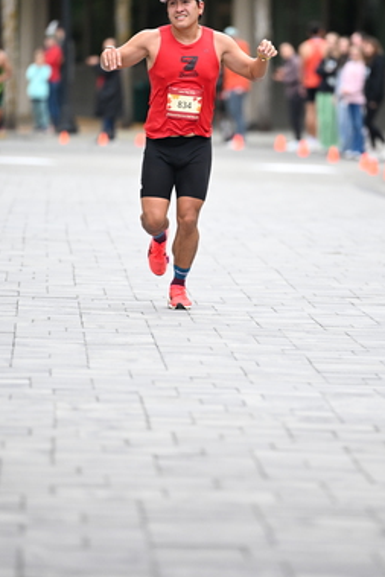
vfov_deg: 7.1
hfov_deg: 4.7
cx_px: 215
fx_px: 4647
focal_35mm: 290
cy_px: 201
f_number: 2.8
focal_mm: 200
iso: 1600
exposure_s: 1/800
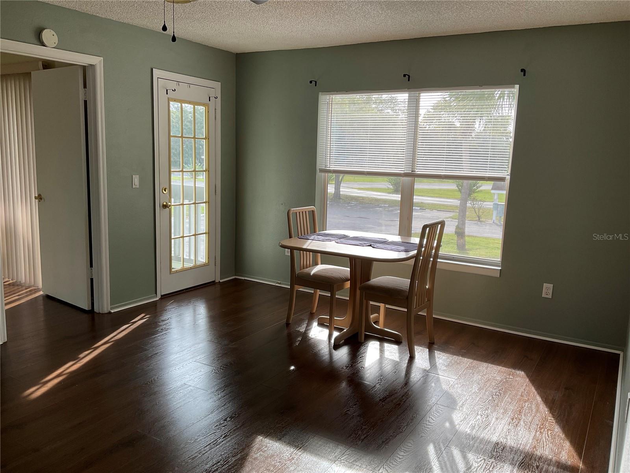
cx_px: 315
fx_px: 528
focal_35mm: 29
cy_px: 236
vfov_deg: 48.2
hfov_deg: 61.7
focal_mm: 3
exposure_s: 1/120
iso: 20
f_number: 1.8
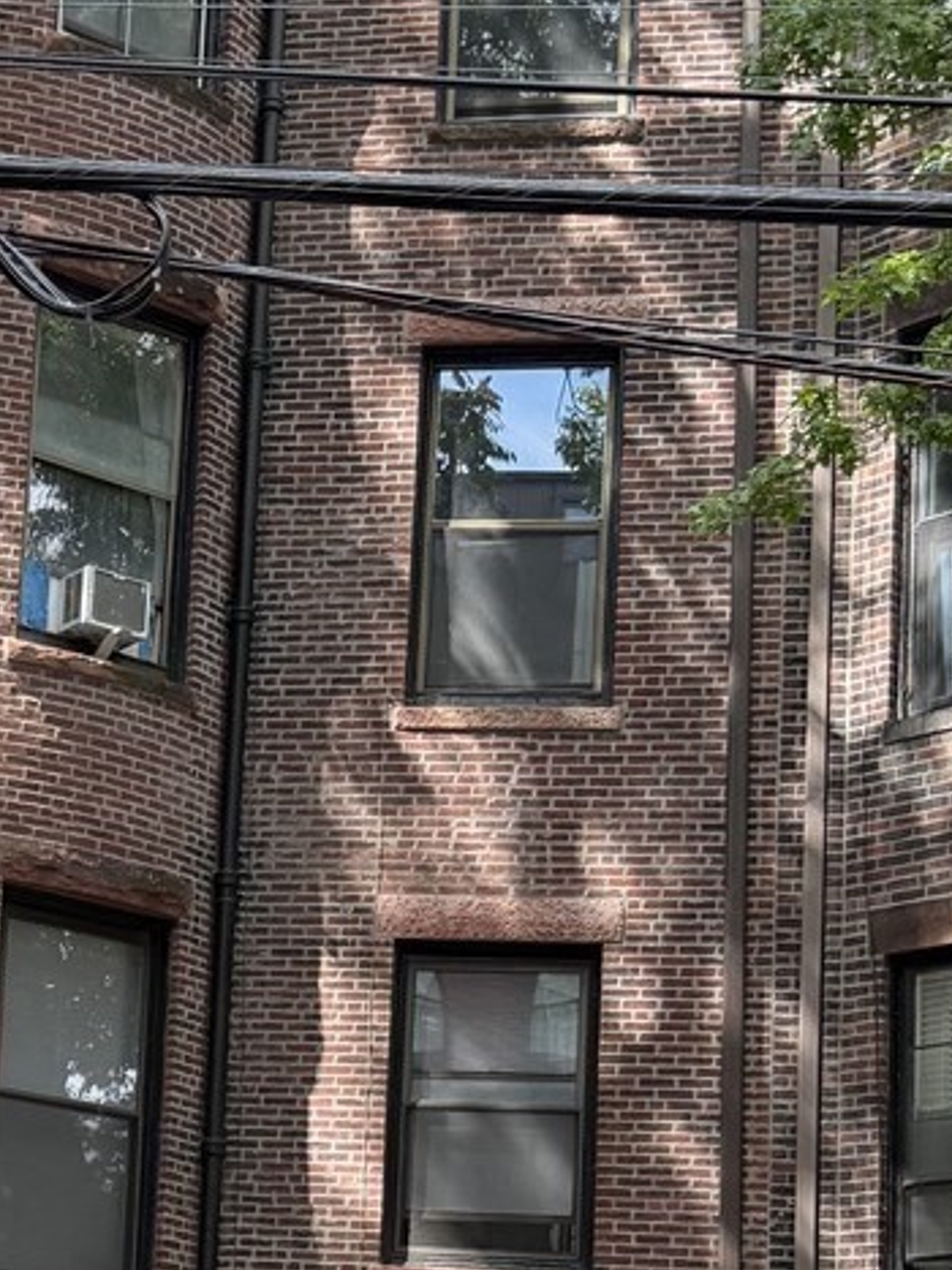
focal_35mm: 79
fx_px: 2898
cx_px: 35
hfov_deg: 18.3
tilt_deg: +9.8
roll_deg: -4.0
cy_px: 1120
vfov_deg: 24.1
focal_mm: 6.76
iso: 80
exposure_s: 1/289
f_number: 1.78
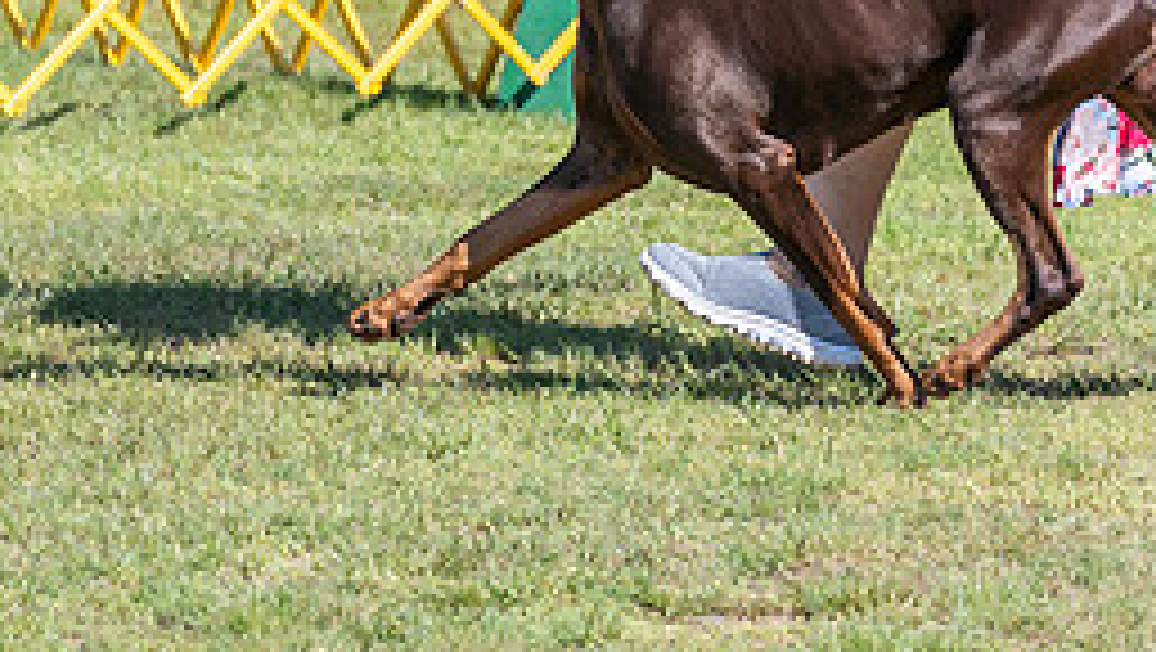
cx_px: 353
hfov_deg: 4.3
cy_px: -351
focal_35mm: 506
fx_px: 15521
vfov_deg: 2.4
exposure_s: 1/1600
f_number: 6.3
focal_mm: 184
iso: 500
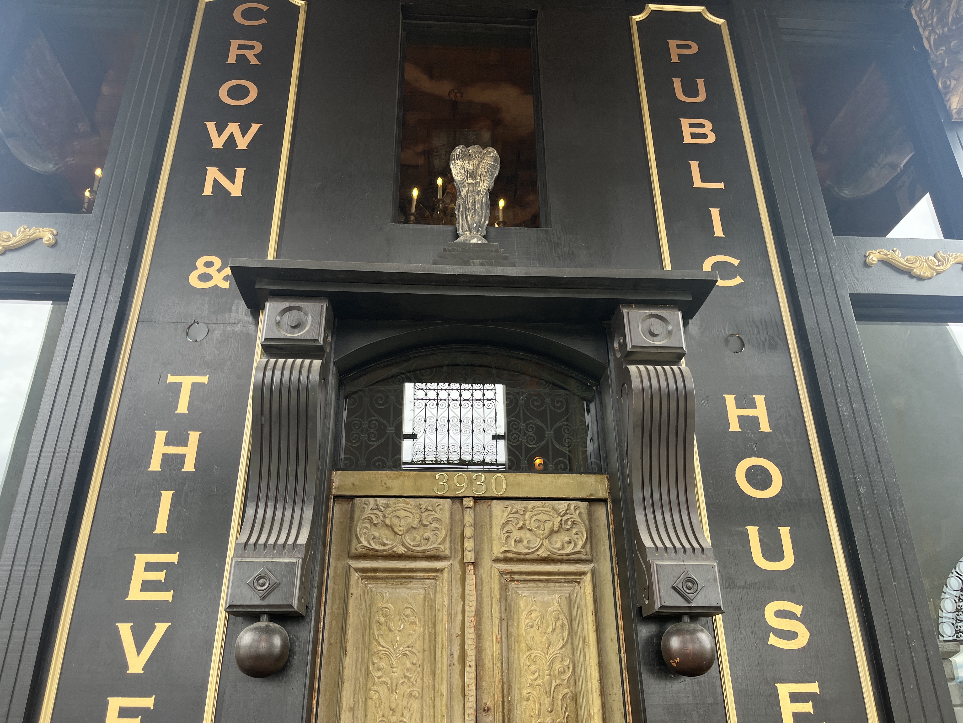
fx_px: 723
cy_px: 362
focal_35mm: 26
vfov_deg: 53.1
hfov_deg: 67.3
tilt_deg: +25.5
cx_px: 482
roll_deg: +0.8
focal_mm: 5.1
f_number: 1.6
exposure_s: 1/121
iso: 50
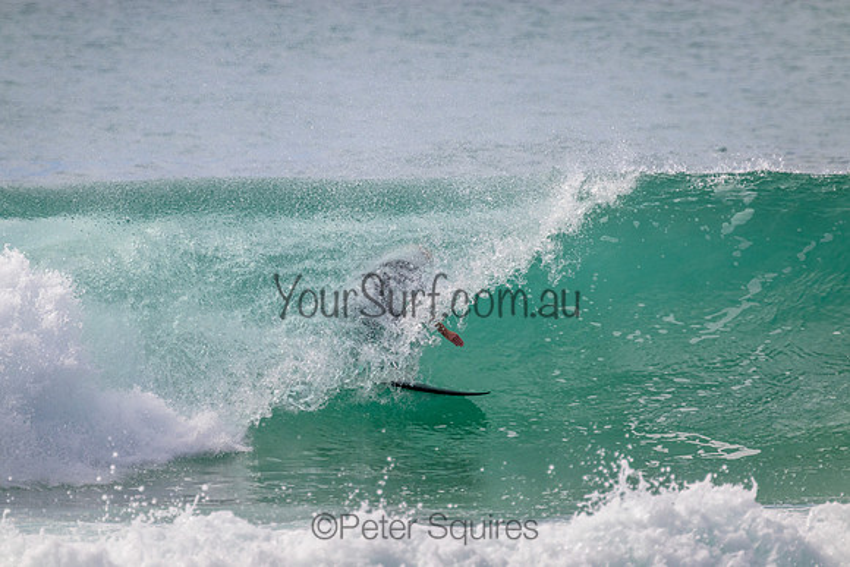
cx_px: 425
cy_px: 284
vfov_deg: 1.7
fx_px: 18892
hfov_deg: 2.6
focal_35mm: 800
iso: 1000
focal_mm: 800
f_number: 11
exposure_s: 1/2000
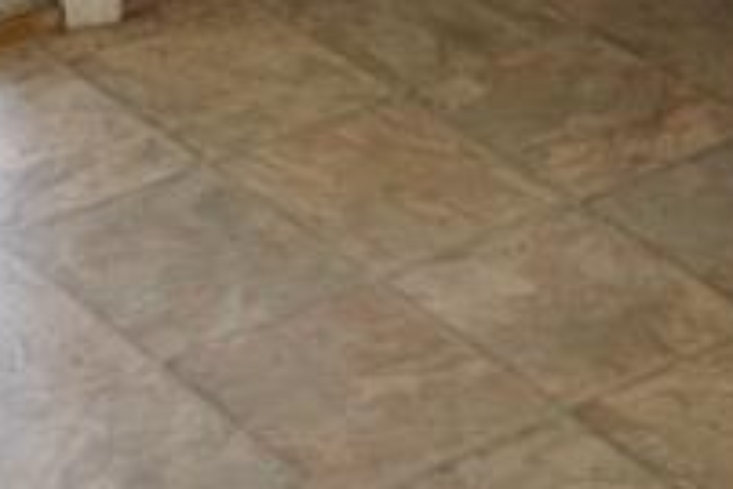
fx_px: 3644
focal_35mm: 179
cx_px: -40
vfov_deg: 7.0
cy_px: -923
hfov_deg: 11.3
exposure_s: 1/640
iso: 1600
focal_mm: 24
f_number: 4
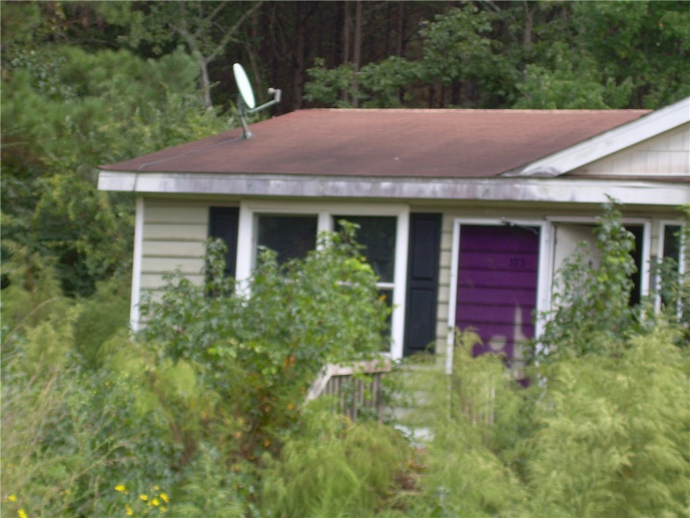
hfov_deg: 17.9
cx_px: 345
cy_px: 259
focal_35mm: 110
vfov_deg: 13.5
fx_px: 2193
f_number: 4.9
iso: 50
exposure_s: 1/60
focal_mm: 18.9
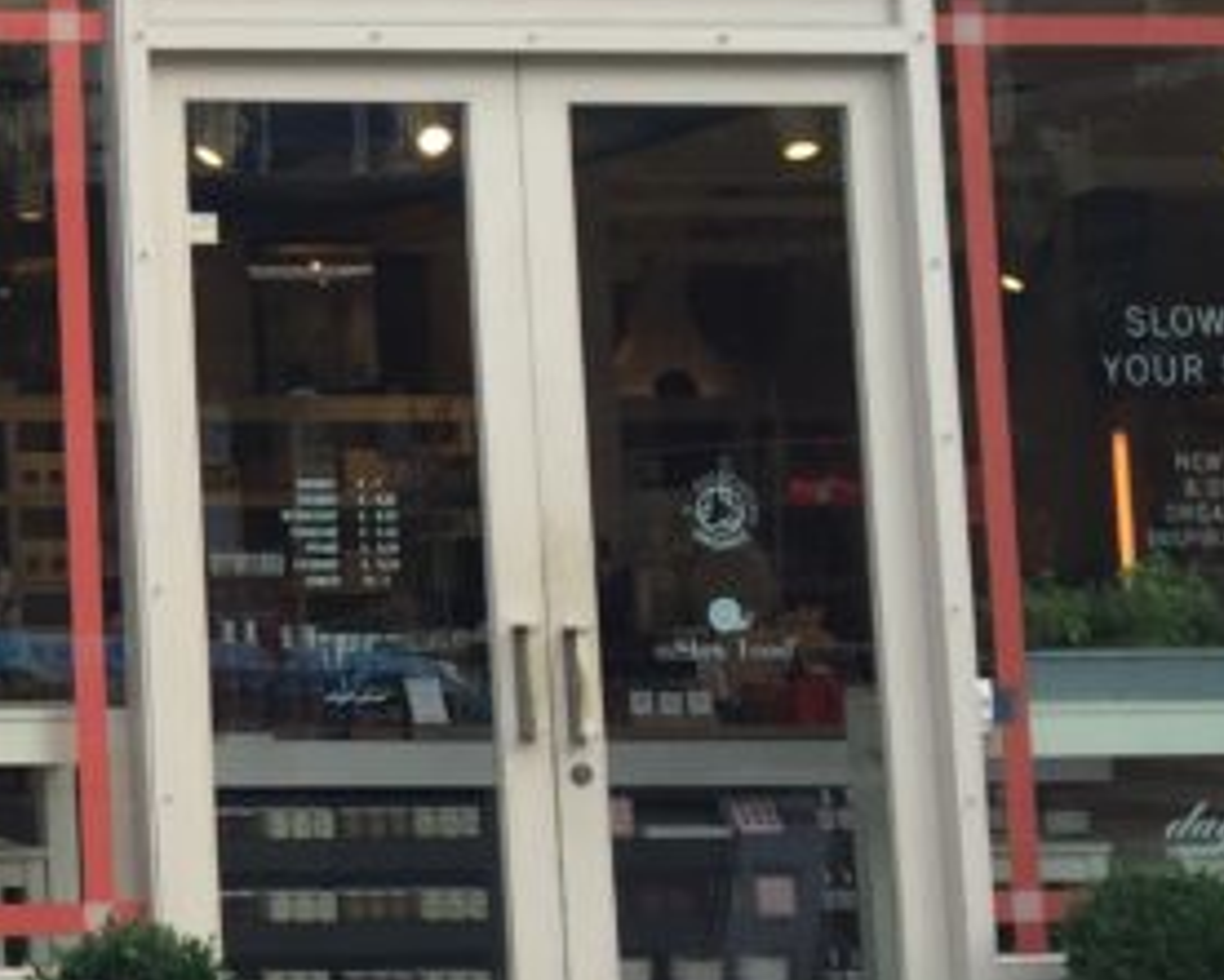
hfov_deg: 16.0
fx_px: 3805
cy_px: 80
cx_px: -856
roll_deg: +0.7
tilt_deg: +7.6
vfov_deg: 14.5
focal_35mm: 105
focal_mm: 4.15
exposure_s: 1/628
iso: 32
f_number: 2.2
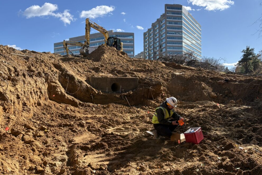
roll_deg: +1.4
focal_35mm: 28
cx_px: 127
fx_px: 204
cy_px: 86
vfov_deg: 46.4
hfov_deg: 65.5
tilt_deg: +0.9
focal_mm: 5.96
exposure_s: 1/2208
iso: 50
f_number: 1.6
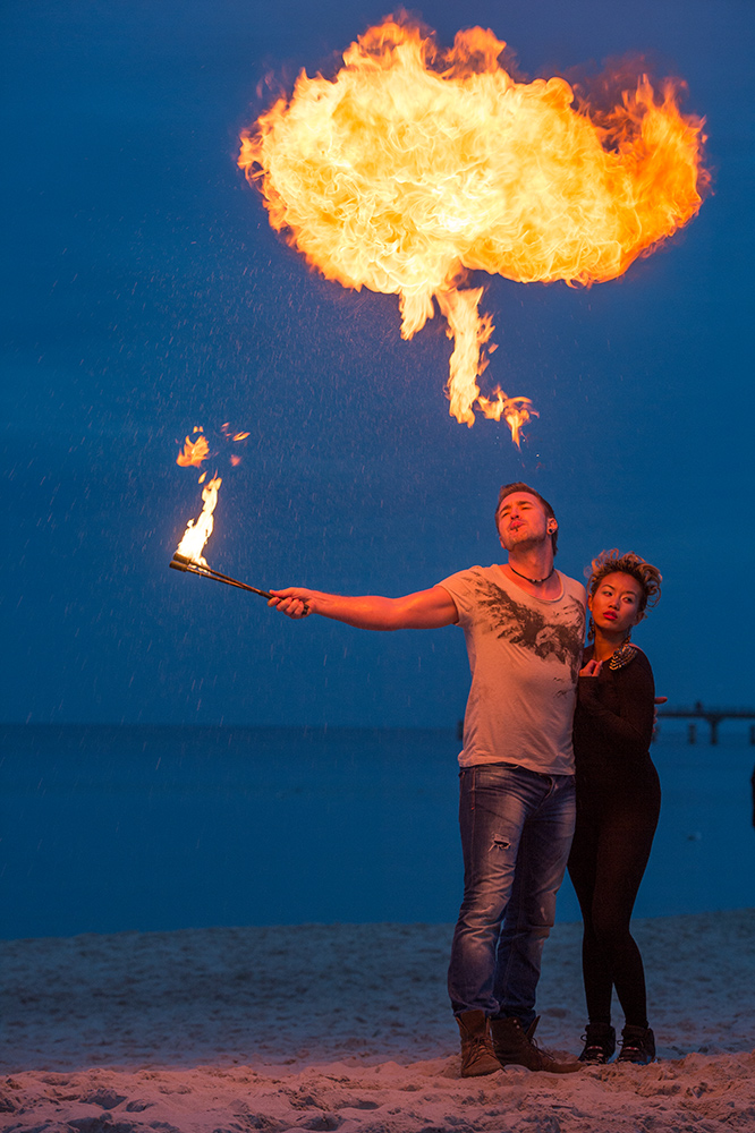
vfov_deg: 20.0
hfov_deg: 13.4
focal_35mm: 102
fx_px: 3211
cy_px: 566
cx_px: 378
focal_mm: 102
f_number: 5.6
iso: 400
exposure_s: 1/125
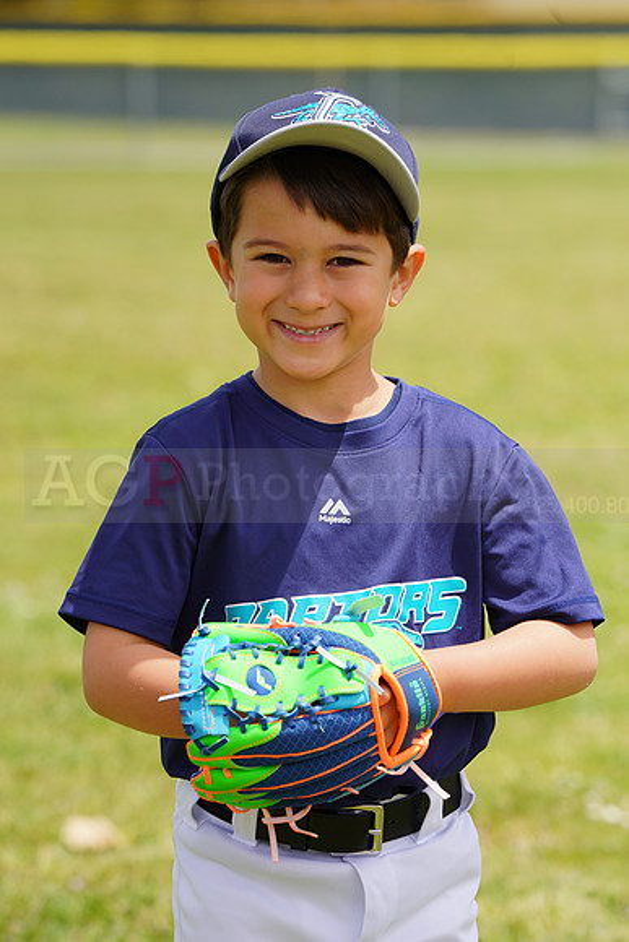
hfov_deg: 5.6
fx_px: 6469
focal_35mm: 247
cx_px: 314
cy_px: 471
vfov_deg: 8.3
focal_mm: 247
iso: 100
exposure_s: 1/250
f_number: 9
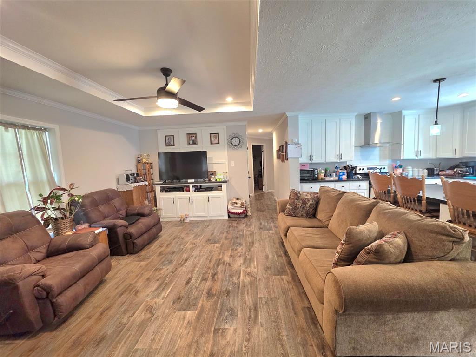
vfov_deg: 89.9
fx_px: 179
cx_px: 238
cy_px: 178
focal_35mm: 13
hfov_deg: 106.2
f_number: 1.9
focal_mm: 2.2
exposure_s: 1/60.2
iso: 320
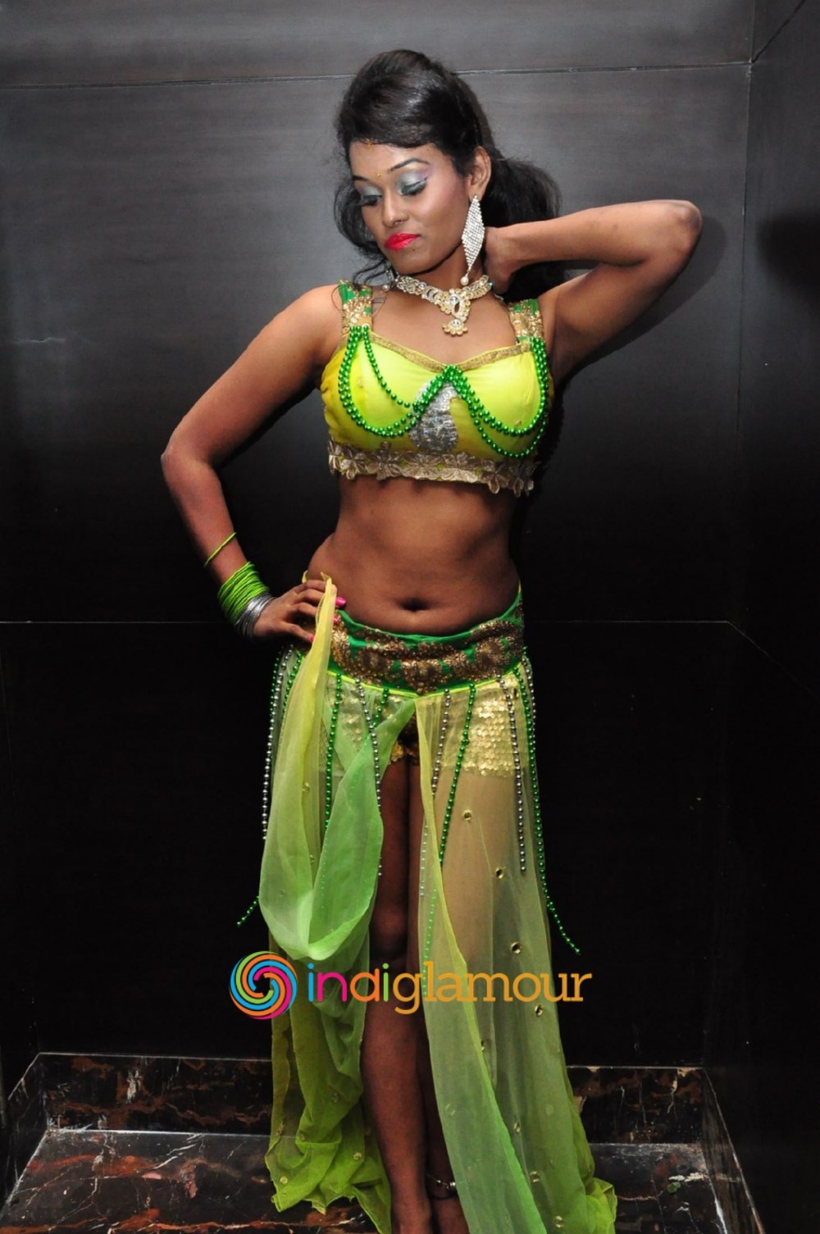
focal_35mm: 32
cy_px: 617
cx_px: 410
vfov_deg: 59.5
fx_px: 1079
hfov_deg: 41.6
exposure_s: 1/125
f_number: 5.6
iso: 2000
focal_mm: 21
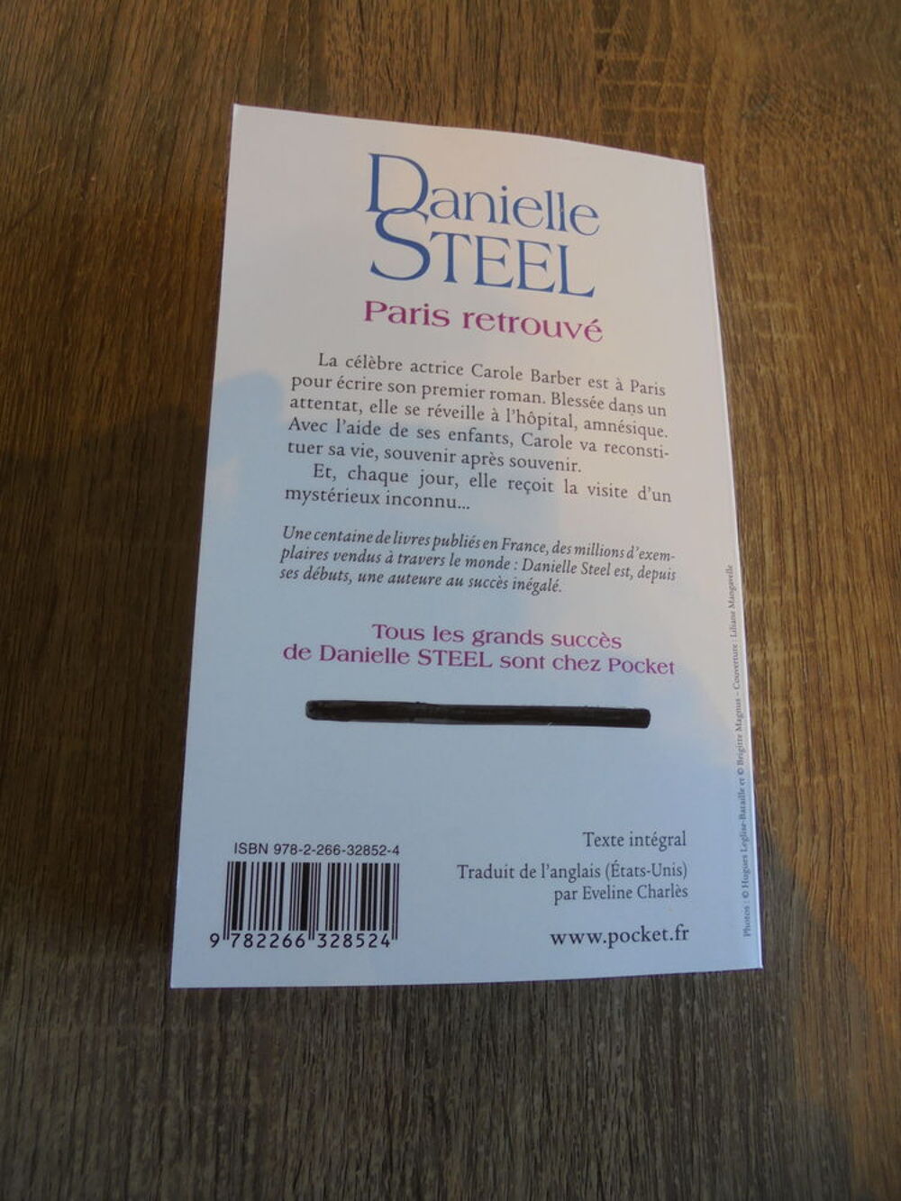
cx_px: 450
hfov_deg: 53.1
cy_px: 600
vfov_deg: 67.3
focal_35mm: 26
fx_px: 902
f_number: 3.5
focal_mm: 4.6
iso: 100
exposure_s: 1/30
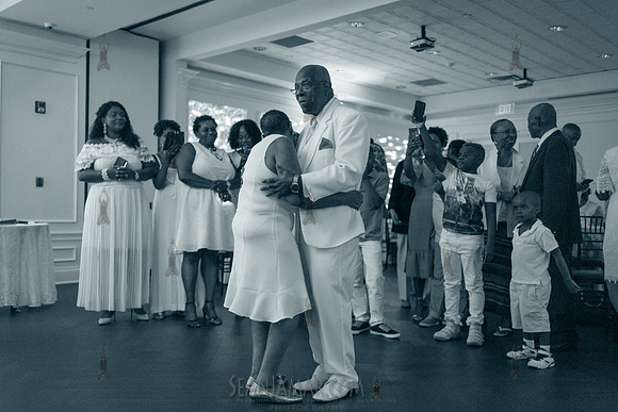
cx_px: 309
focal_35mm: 35
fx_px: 601
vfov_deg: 37.9
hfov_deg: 54.4
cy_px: 206
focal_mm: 35
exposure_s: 1/125
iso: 4000
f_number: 2
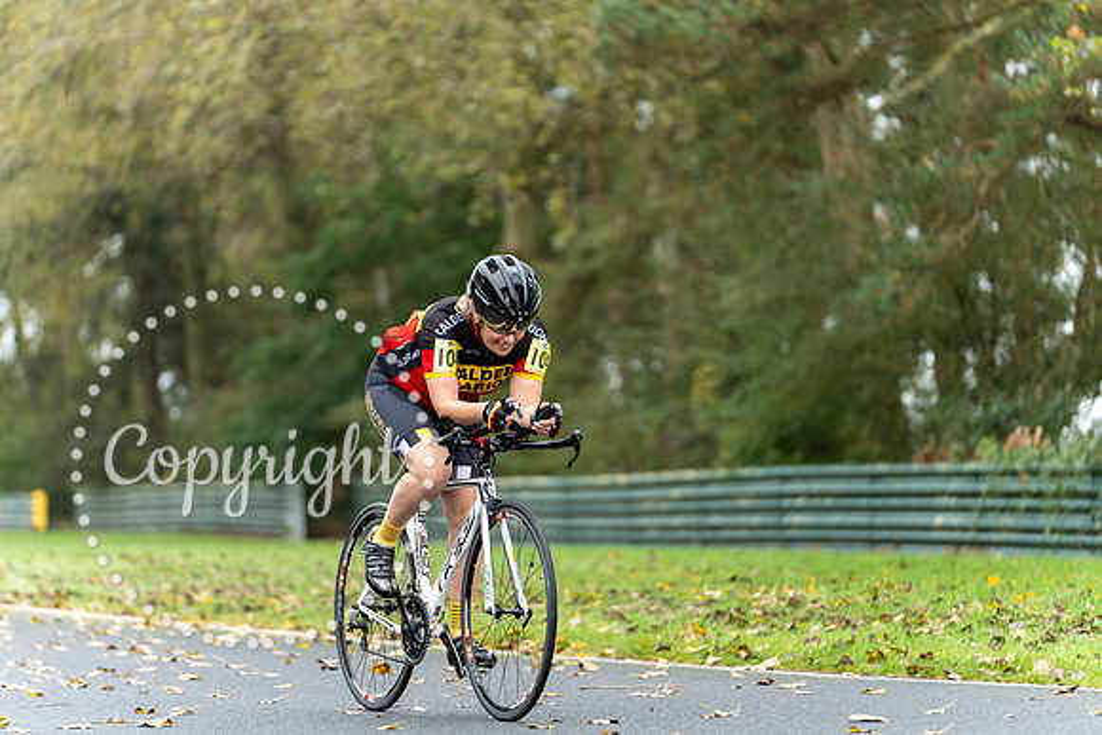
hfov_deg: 13.1
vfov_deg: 8.7
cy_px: 368
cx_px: 551
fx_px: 4807
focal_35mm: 157
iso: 800
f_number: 2.8
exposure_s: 1/1000
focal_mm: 157
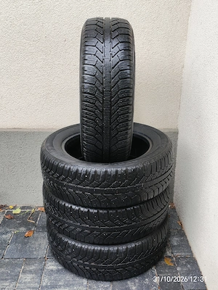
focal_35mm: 40
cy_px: 145
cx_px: 109
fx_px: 336
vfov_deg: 46.8
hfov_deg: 36.0
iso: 320
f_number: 1.9
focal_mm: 6.12
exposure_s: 1/100
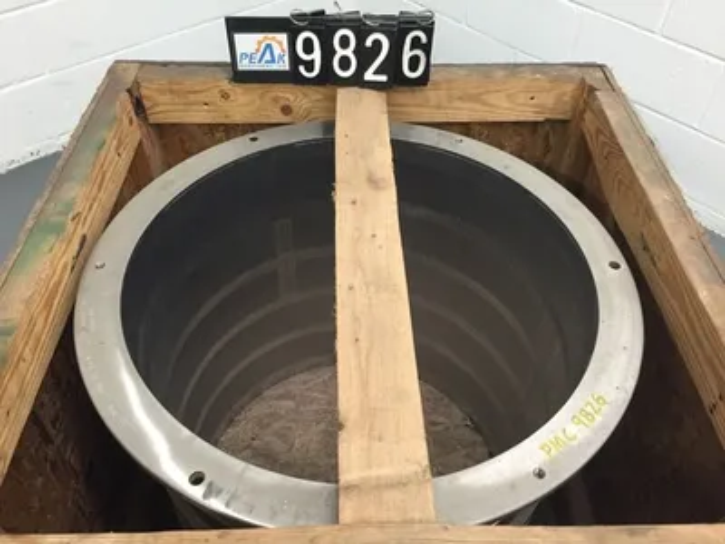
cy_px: 272
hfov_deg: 61.7
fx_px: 607
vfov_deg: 48.2
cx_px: 362
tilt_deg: -46.8
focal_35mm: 29
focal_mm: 4.15
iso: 125
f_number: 2.2
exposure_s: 1/30
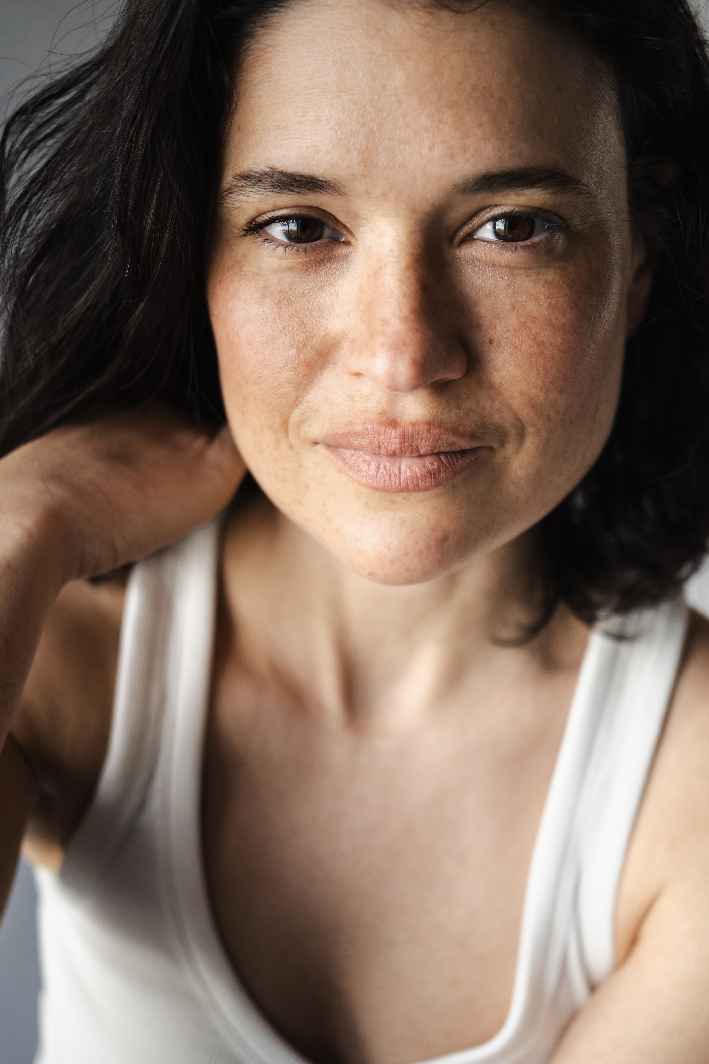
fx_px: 1654
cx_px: 376
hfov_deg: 24.2
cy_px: 595
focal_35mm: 56
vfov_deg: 35.6
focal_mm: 50
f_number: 2.8
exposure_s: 1/200
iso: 200
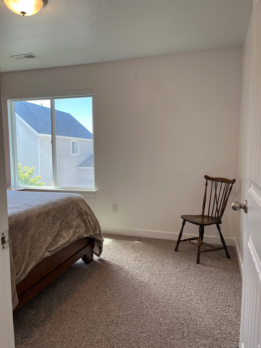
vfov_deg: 67.3
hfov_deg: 53.1
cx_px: 130
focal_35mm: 26
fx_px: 261
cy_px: 174
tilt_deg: -5.2
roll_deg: +0.3
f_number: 1.6
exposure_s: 1/129
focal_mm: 5.1
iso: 50
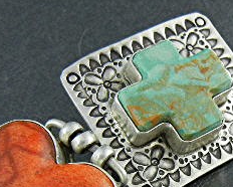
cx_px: 245
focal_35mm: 105
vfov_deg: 14.4
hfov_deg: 17.7
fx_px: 725
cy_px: 190
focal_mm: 7.1
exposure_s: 1/17.3
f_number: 3.7
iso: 400
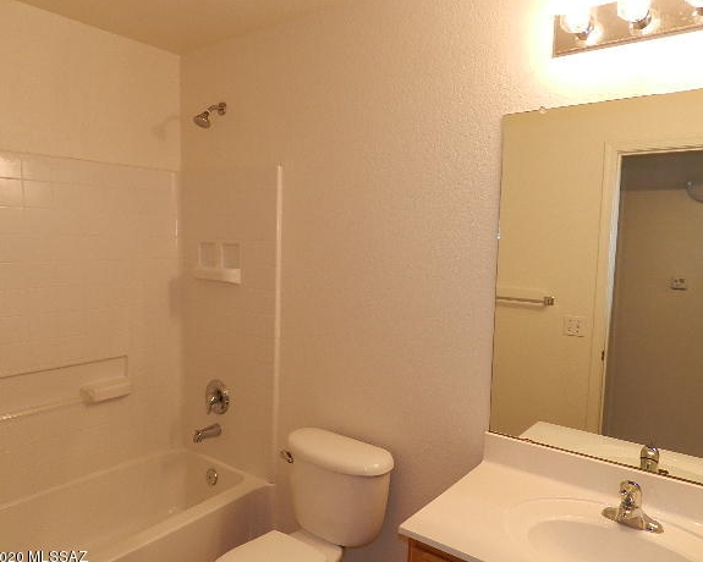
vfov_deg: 56.8
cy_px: 288
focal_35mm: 25
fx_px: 520
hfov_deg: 68.1
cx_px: 363
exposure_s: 1/30
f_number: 3.4
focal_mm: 4
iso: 180
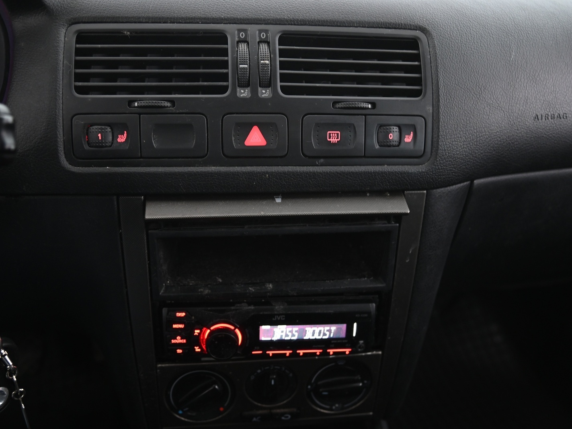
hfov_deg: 53.9
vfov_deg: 41.8
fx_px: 562
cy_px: 216
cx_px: 268
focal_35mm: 34
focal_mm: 31
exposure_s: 1/10
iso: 2000
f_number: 4
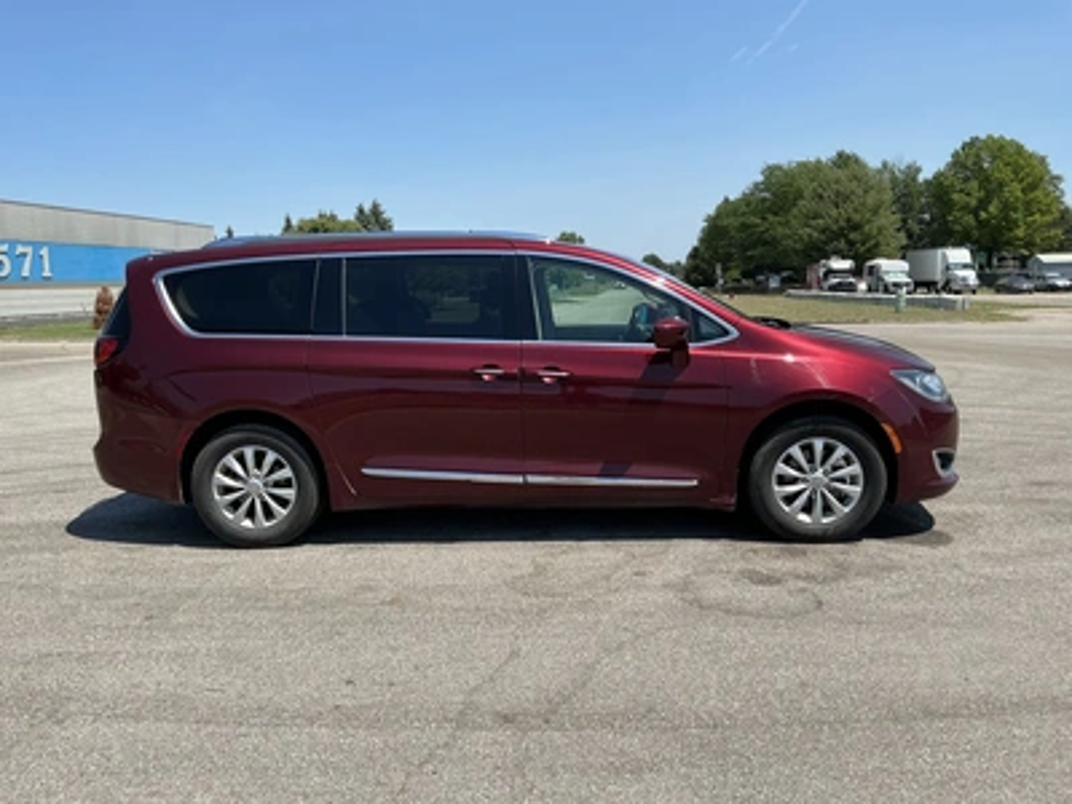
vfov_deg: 49.7
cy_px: 402
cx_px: 536
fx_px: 867
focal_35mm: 28
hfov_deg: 63.4
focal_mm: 3
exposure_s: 1/1626
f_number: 1.8
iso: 25
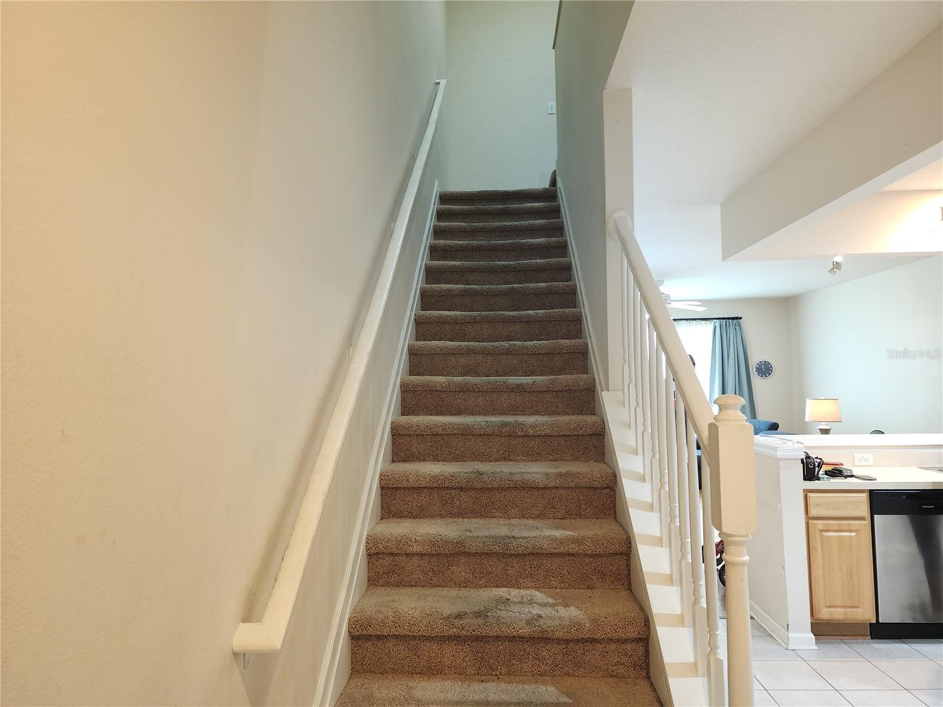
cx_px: 472
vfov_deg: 58.9
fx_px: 627
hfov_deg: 73.9
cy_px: 354
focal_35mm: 23
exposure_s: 1/60
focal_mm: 6.4
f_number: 1.8
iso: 500
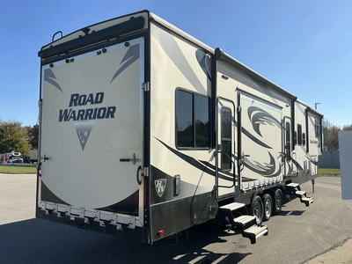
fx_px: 285
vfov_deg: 49.7
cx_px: 176
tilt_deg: +3.3
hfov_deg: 63.4
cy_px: 132
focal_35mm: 28
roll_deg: +0.2
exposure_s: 1/2667
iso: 25
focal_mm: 3
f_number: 1.8
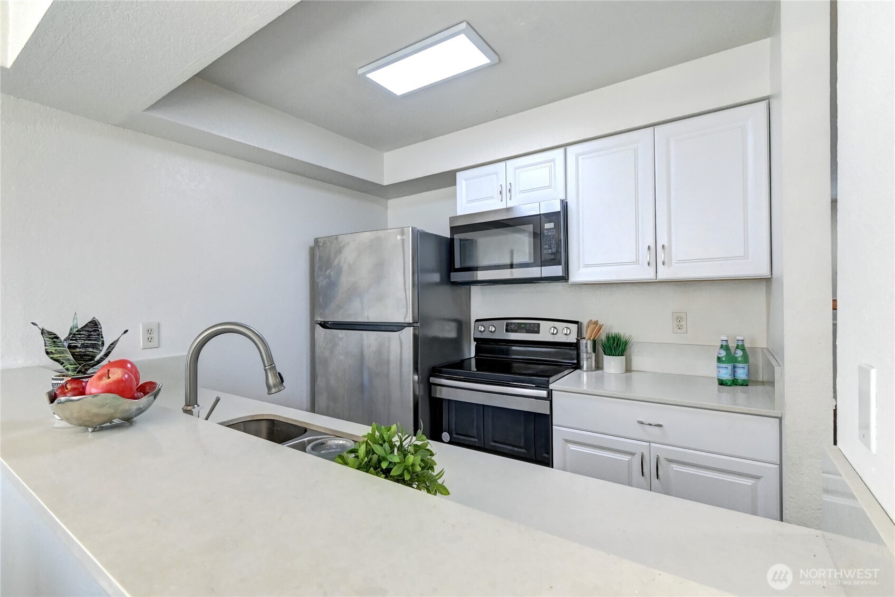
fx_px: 373
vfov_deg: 77.3
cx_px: 448
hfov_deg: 100.4
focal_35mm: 15
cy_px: 298
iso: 3200
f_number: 11
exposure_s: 1/8
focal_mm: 10
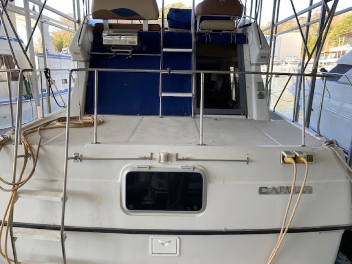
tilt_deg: -14.8
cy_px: 132
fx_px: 264
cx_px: 176
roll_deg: +0.1
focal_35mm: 26
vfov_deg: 53.1
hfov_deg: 67.3
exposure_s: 1/122
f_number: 1.8
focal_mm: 4.25
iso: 32
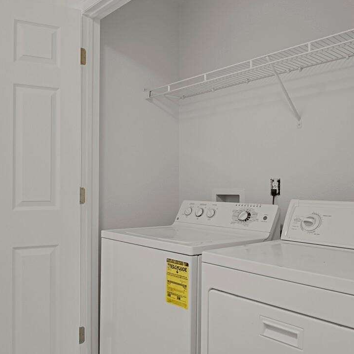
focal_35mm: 32
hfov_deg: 50.9
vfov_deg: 51.1
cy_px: 182
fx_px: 370
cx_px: 147
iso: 250
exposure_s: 8
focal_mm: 17
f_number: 6.3
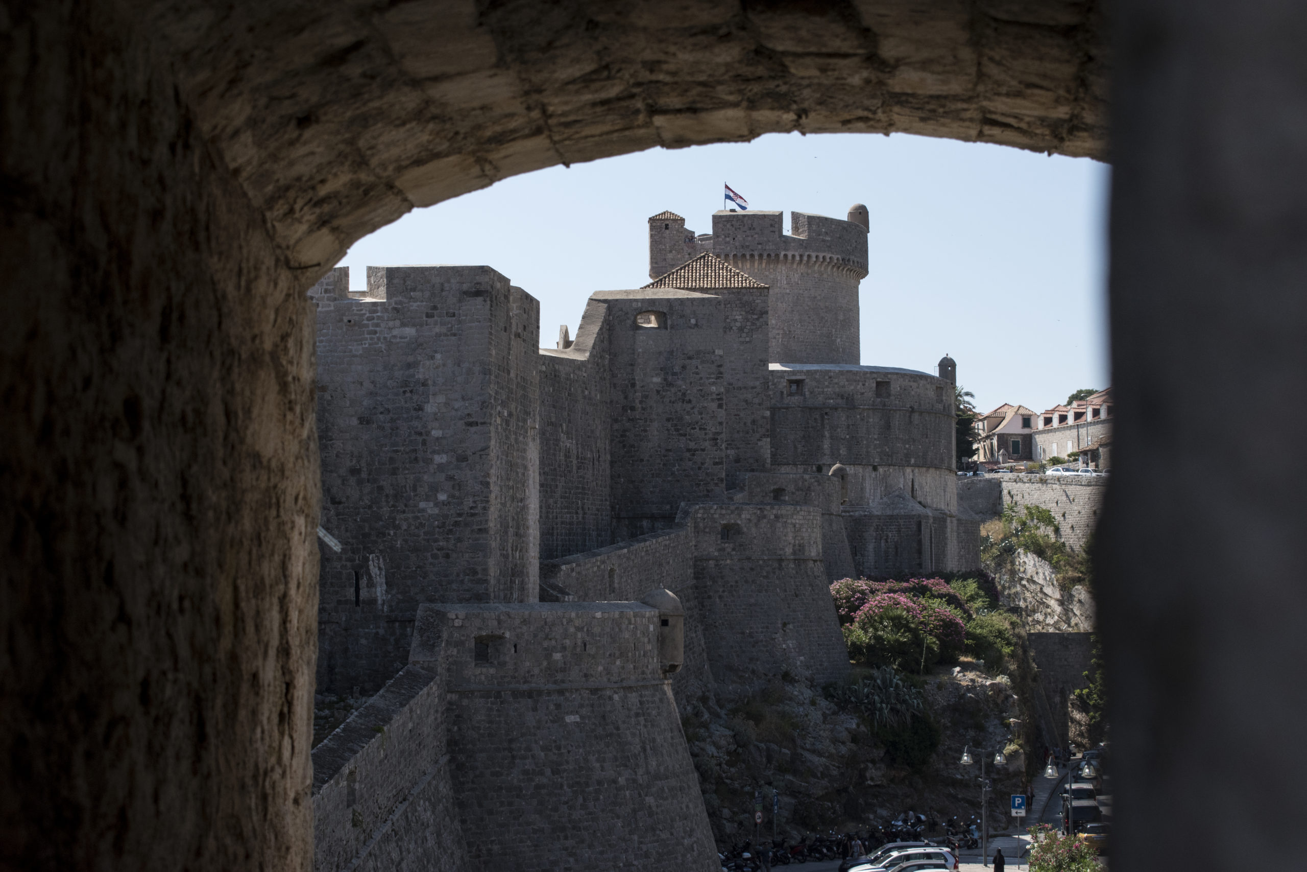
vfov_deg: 21.6
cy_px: 436
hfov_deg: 31.9
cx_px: 654
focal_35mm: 63
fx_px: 2287
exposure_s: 1/1000
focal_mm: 42
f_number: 9
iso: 400
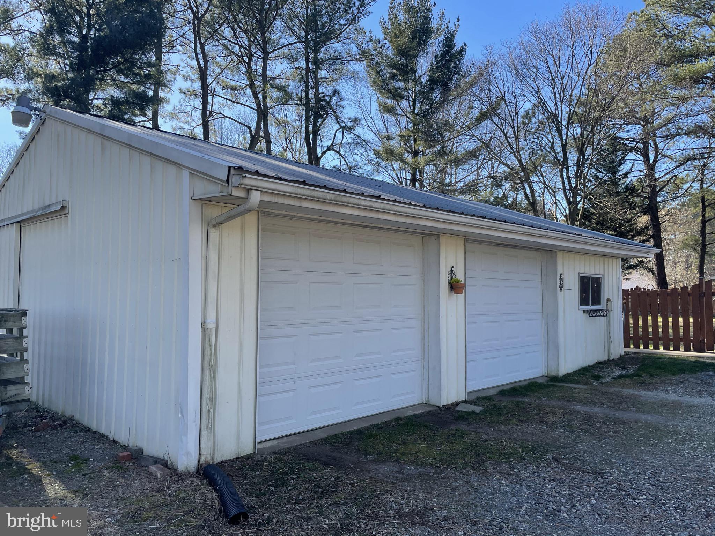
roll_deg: -0.5
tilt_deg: +3.3
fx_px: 537
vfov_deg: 53.1
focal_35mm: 26
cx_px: 358
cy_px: 268
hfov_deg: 67.3
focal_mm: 4.2
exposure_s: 1/882
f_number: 1.6
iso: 32
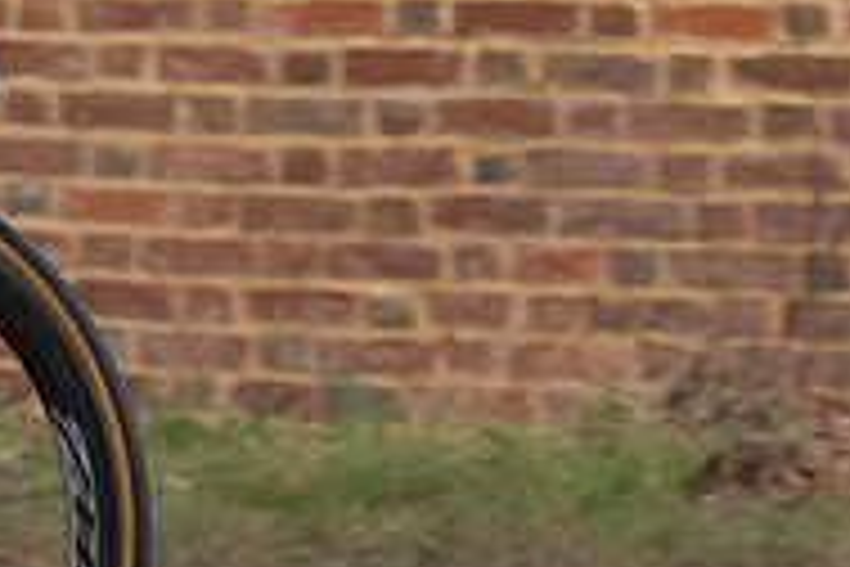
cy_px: -352
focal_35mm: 430
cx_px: -141
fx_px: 10152
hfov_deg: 4.8
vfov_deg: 3.2
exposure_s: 1/800
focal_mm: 94
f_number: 4
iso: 200
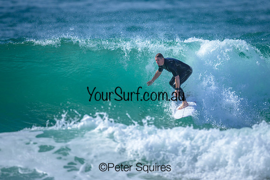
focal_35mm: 1099
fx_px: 8244
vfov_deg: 1.3
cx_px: 148
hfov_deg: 1.9
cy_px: 67
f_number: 6.3
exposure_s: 1/2000
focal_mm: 800
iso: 220
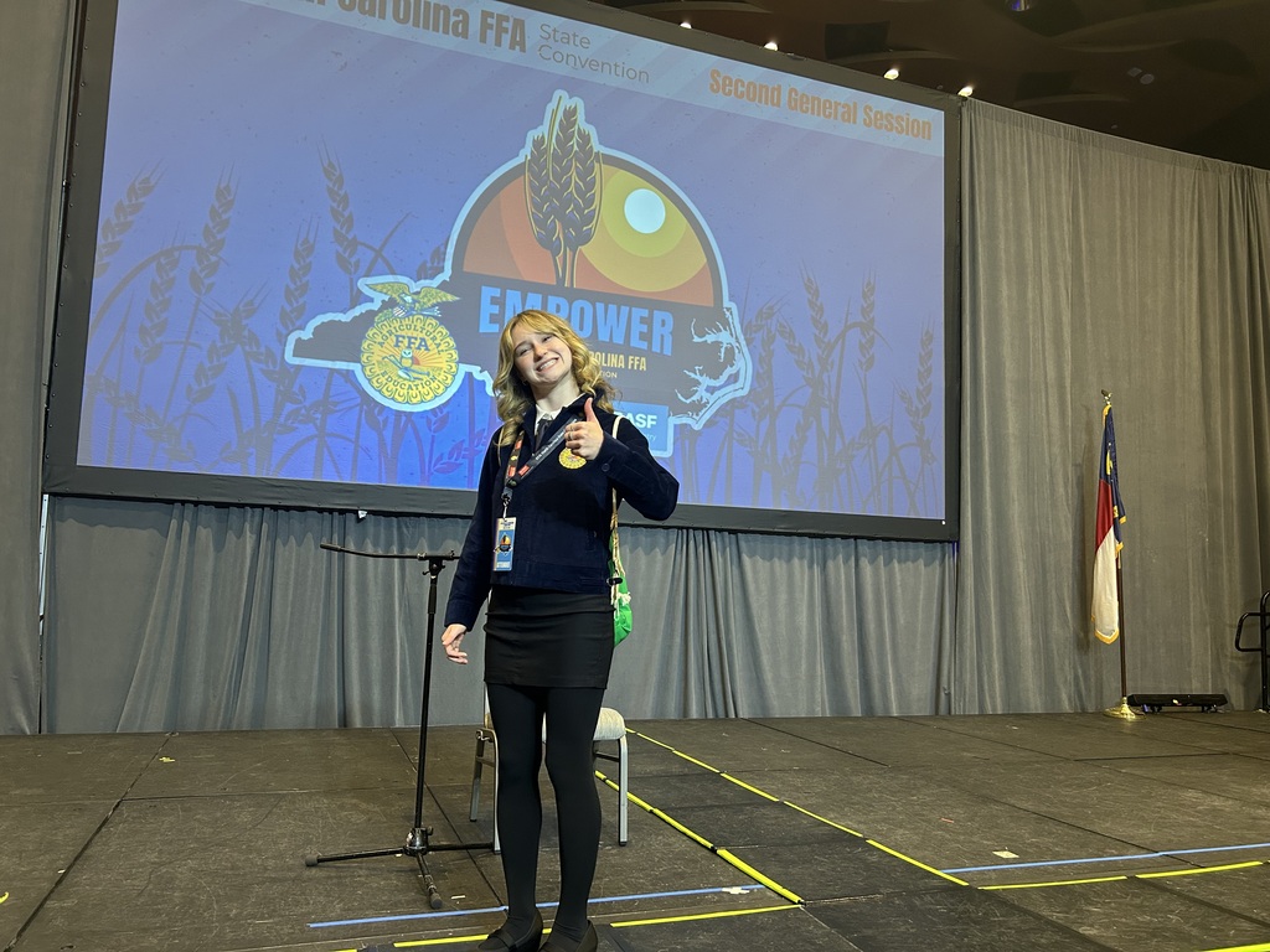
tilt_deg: +6.5
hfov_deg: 67.3
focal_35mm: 26
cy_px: 476
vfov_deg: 53.1
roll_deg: -0.8
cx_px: 635
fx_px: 954
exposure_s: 1/60
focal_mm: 5.7
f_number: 1.5
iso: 250
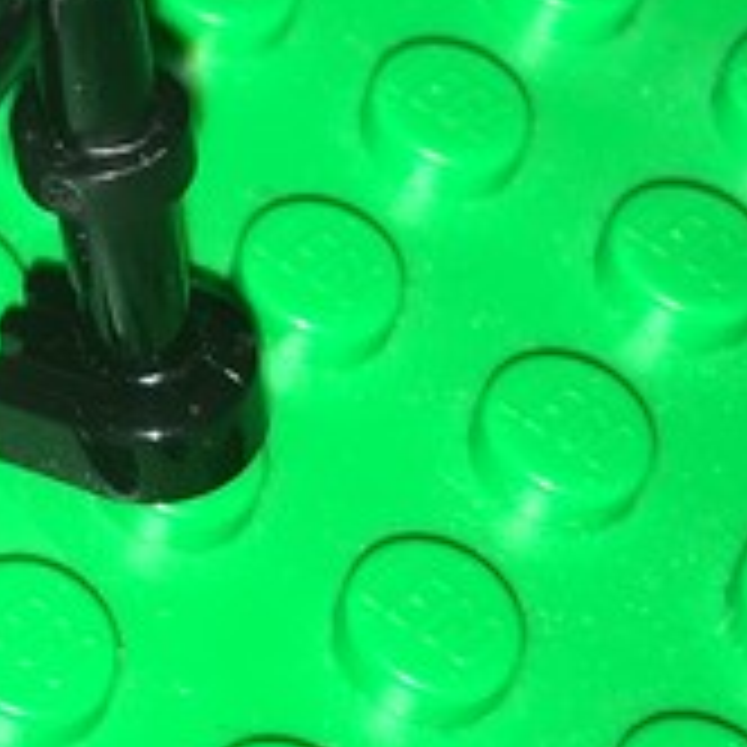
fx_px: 3394
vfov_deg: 12.0
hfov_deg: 11.6
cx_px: -603
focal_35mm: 139
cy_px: -385
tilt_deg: -47.0
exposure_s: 1/164
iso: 25
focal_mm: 4.15
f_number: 2.2
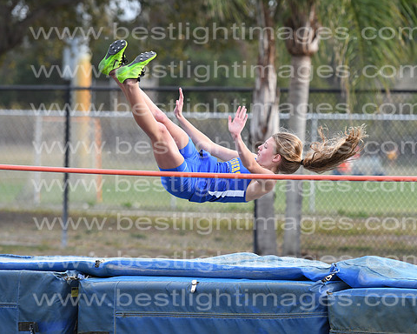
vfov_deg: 5.2
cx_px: 230
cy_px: 167
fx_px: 3672
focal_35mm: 298
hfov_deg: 6.5
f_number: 4
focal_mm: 175
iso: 400
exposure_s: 1/1250
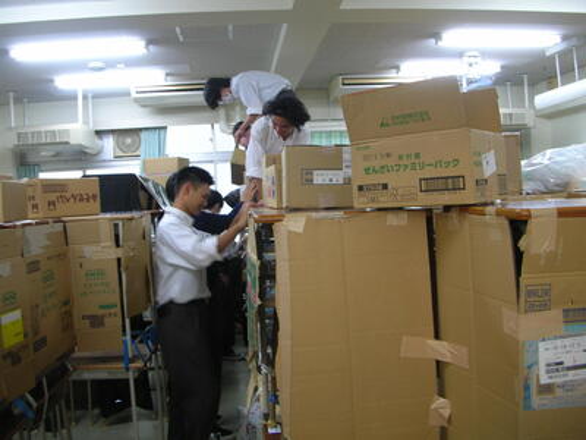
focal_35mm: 35
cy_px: 220
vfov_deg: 40.7
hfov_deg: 52.6
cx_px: 293
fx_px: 593
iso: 50
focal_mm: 5.8
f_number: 2.8
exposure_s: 1/12.6
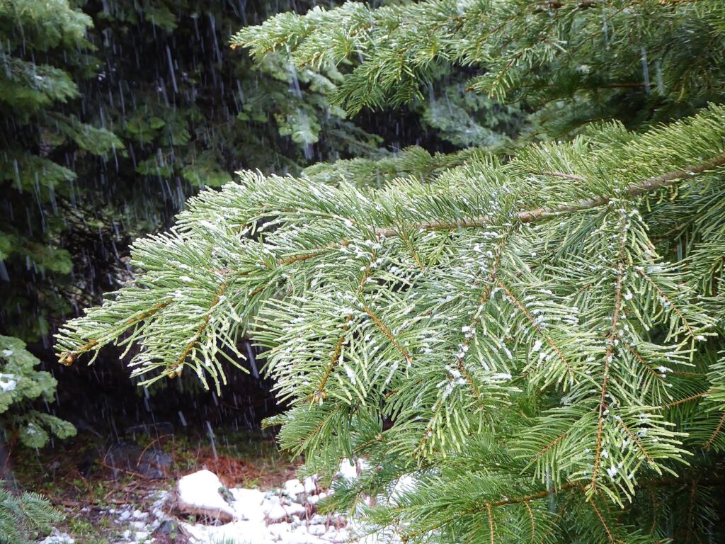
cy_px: 272
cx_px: 362
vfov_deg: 32.9
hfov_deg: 42.9
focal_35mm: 44
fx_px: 922
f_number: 3.9
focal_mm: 7.8
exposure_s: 1/40
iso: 400
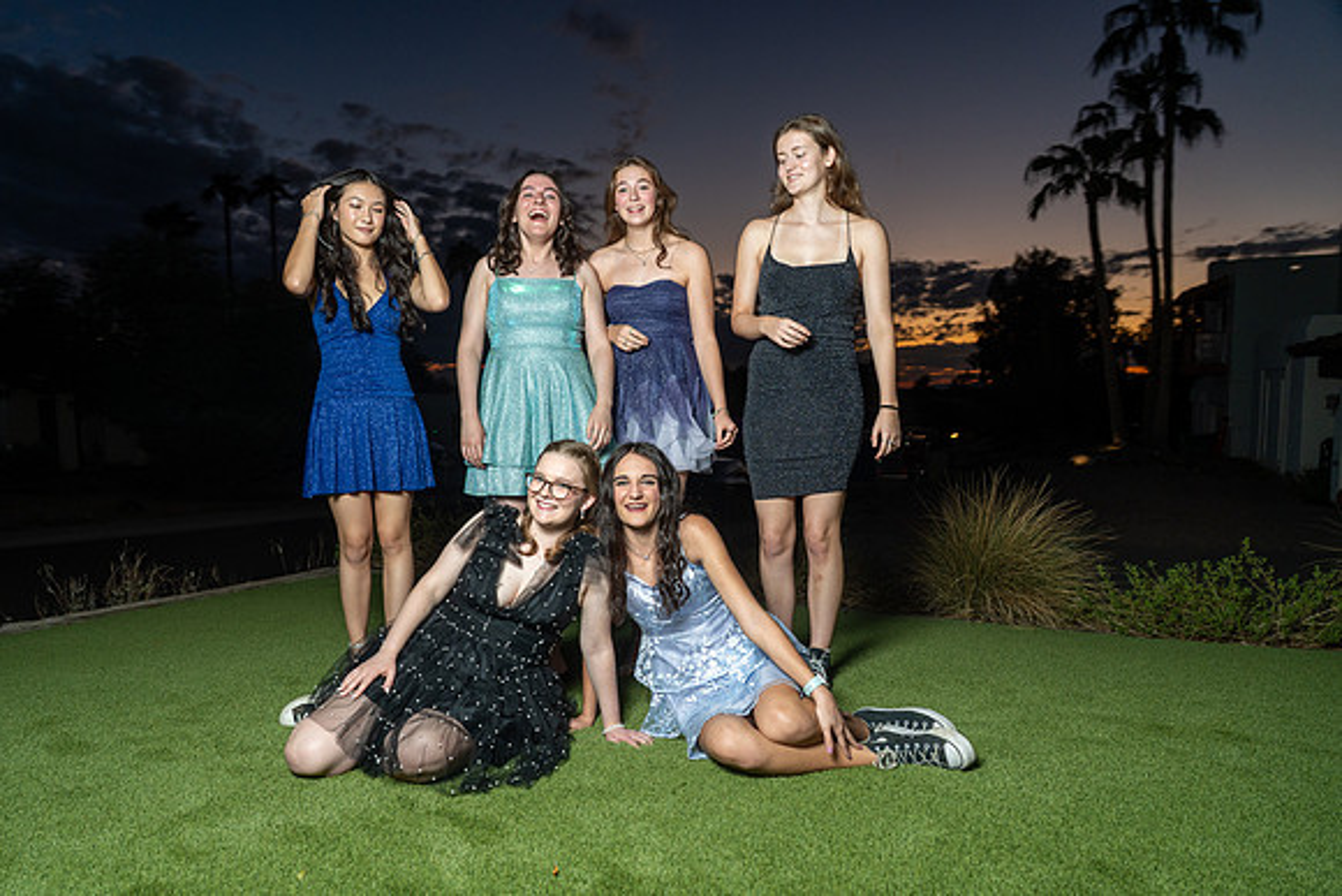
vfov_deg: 50.4
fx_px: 951
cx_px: 629
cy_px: 476
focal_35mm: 26
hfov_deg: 70.3
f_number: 4.5
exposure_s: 1/100
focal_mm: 24
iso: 500
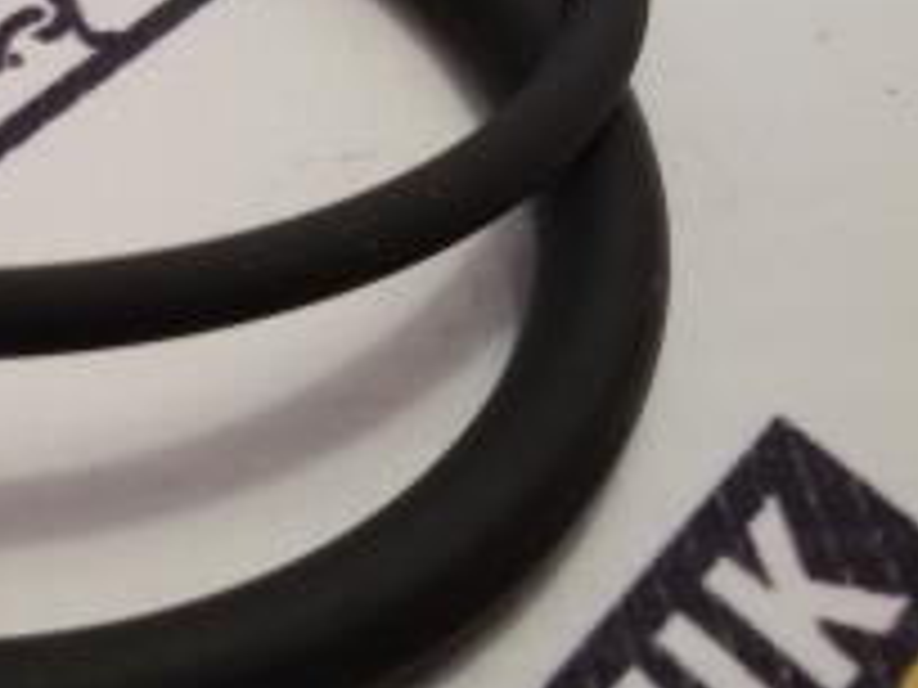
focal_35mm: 82
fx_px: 2175
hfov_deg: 22.3
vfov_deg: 17.9
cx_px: -135
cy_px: 209
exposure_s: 1/50
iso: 40
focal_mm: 2.93
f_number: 2.4
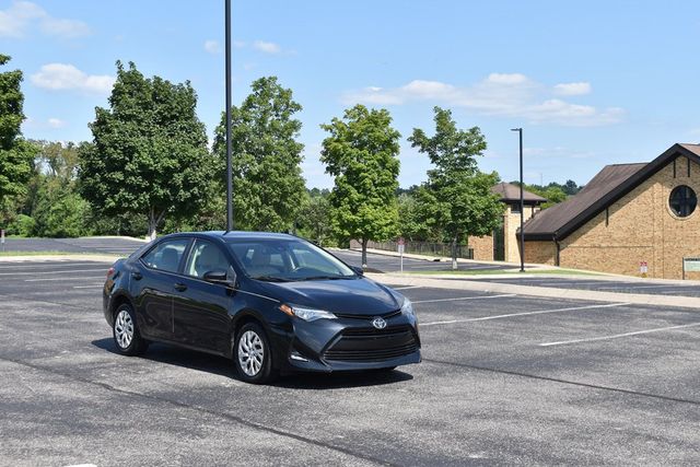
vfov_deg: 23.8
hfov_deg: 35.0
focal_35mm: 57
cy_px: 234
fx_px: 1109
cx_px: 350
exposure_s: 1/250
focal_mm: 38
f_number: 8
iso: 125
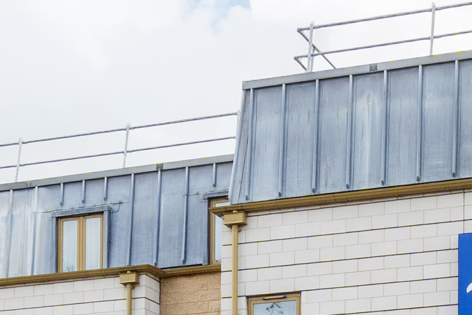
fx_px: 1049
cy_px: 336
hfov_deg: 25.3
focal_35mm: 80
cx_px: 170
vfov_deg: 16.6
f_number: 9
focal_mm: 16
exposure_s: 1/125
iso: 200
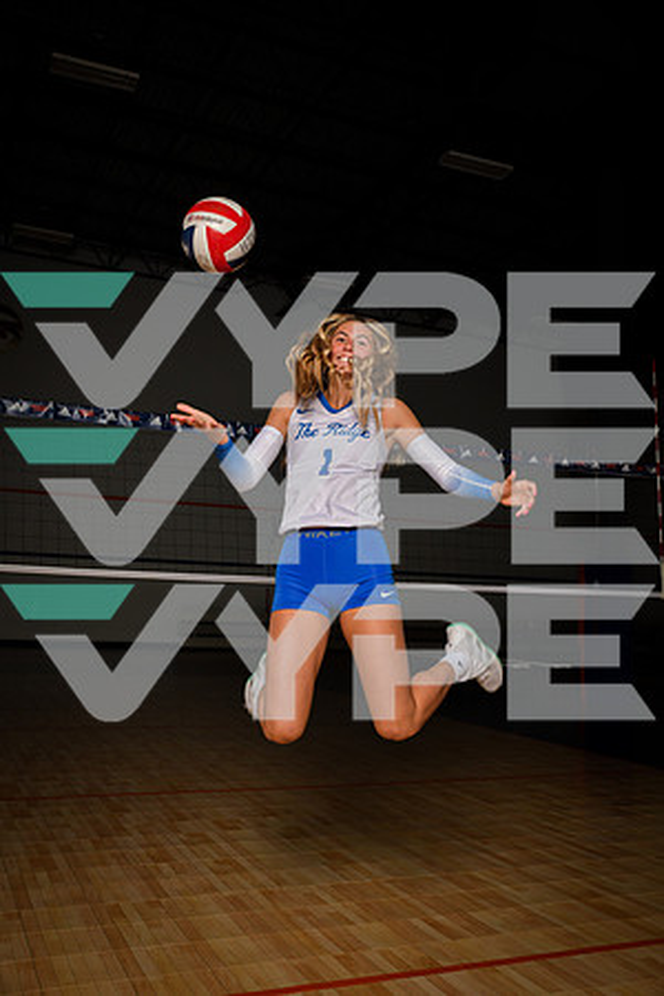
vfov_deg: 54.4
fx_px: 968
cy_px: 498
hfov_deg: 37.9
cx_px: 332
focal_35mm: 35
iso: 1000
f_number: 7.1
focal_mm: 35
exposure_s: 1/320
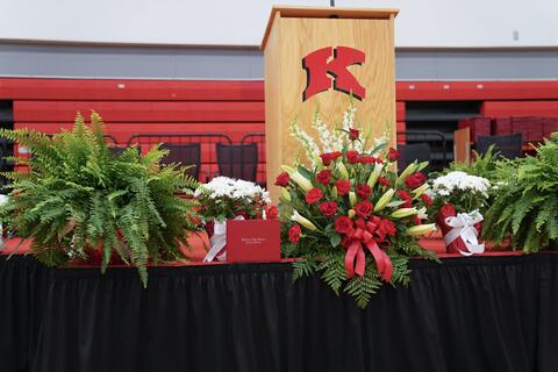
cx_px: 279
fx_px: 713
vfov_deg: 29.2
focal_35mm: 46
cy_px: 186
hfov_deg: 42.7
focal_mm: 46
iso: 2500
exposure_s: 1/160
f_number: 2.8
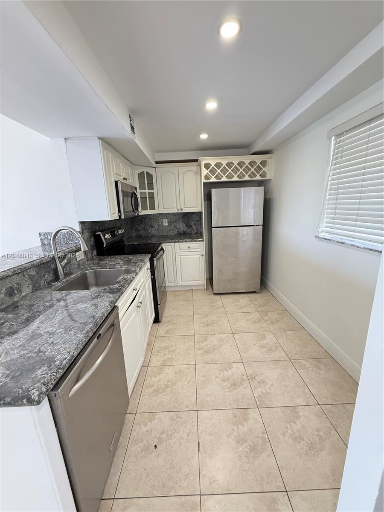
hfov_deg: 85.7
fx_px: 207
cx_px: 192
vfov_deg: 102.1
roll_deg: +2.0
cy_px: 256
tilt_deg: -12.8
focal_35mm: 14
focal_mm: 2.22
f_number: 2.2
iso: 640
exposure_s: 1/120
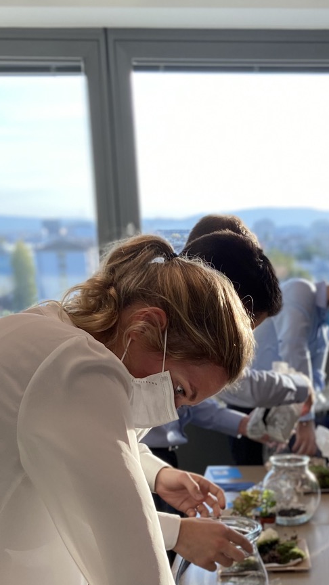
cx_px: 289
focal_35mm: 59
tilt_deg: -13.9
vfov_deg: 34.3
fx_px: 915
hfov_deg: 20.0
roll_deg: +0.7
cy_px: 473
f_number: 1.8
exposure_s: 1/140
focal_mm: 4.25
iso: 32
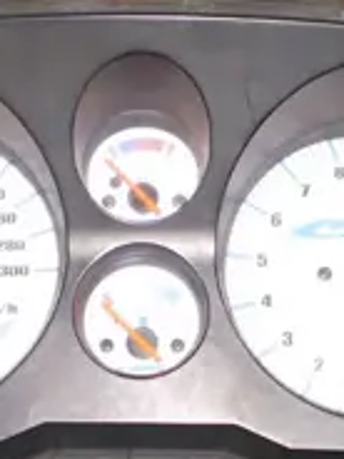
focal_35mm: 94
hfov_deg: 15.7
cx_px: 145
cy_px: 267
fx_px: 1246
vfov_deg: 20.8
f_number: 3.1
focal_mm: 6.3
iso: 125
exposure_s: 1/30
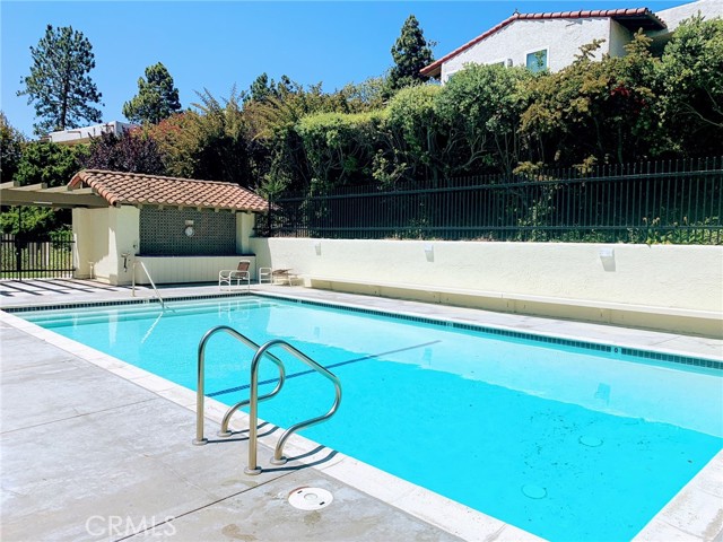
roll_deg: -1.3
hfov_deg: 67.3
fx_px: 543
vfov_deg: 53.1
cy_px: 271
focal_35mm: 26
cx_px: 362
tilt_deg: -3.3
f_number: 1.8
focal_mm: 4.25
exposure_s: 1/3788
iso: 25
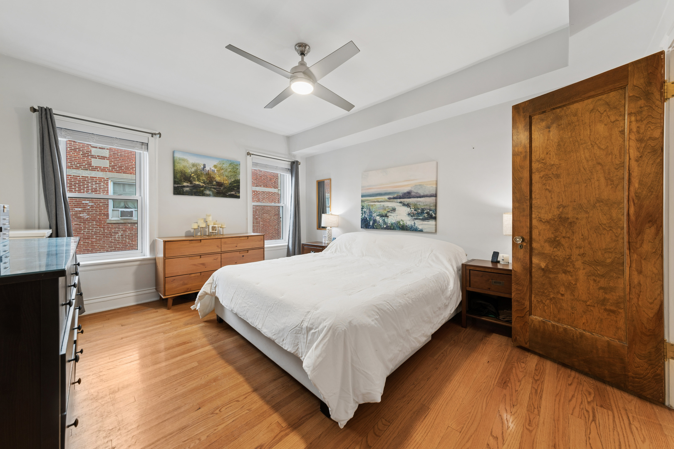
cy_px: 224
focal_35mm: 12
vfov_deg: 90.0
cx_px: 337
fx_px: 225
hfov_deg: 112.6
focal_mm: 12
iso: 160
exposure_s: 1/2
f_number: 10
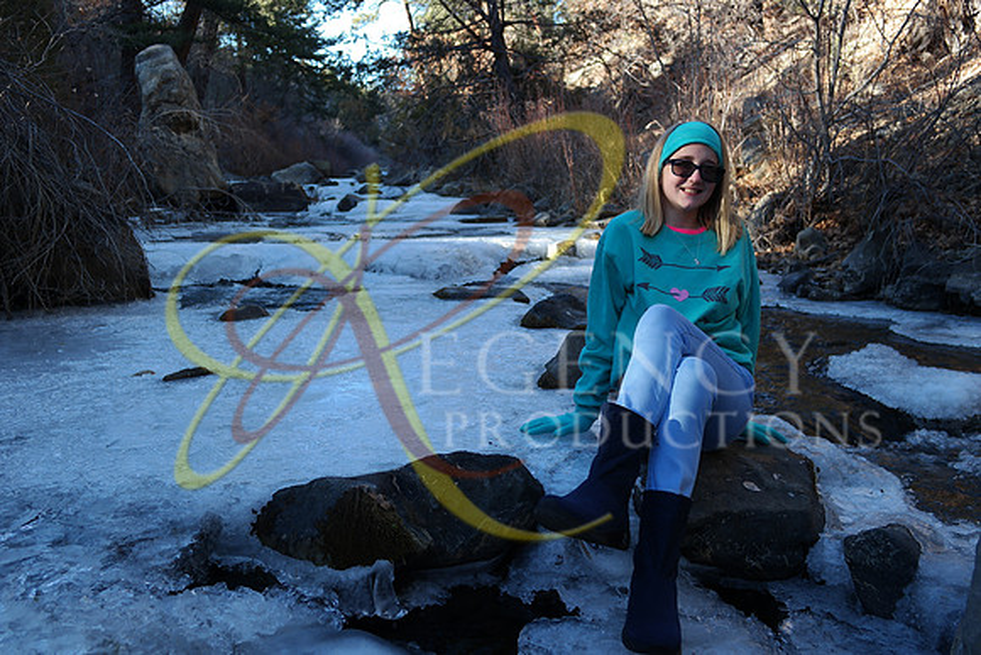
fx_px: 818
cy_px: 328
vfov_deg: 43.6
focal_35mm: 30
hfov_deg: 61.9
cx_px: 490
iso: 100
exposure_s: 1/100
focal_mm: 20
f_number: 3.5
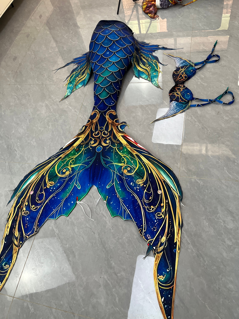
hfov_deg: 53.1
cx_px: 120
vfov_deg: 67.3
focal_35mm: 26
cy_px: 160
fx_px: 239
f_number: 1.6
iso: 80
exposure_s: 1/100
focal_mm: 5.1
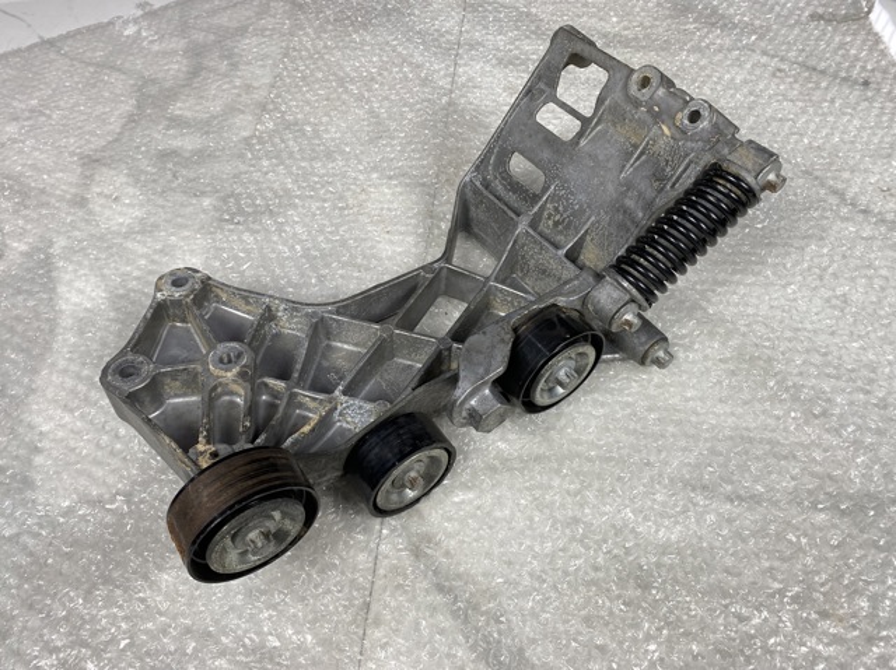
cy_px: 335
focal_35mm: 26
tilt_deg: -50.8
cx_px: 448
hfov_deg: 67.3
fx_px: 672
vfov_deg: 53.0
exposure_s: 1/104
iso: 32
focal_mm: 4.25
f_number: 1.8
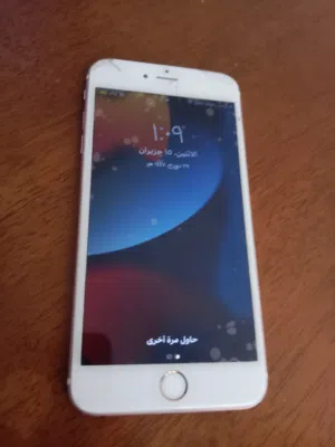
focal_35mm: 27
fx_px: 348
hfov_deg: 51.4
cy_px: 224
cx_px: 168
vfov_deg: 65.3
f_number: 2.2
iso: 1198
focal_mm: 3.65
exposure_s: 1/16.7
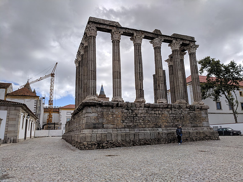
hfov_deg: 67.3
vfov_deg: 53.1
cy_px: 91
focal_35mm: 26
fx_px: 183
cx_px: 122
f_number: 2
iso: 50
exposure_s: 1/2907
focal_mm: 4.67
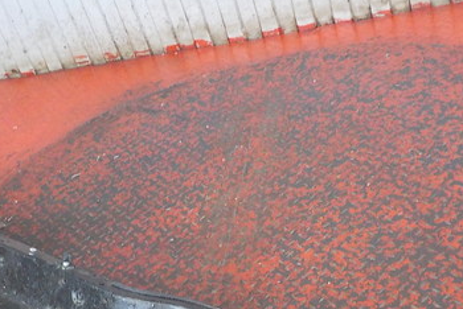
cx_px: 254
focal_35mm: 57
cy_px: 269
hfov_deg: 35.0
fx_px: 734
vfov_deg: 23.3
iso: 400
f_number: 3.3
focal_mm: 4.1
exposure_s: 1/15
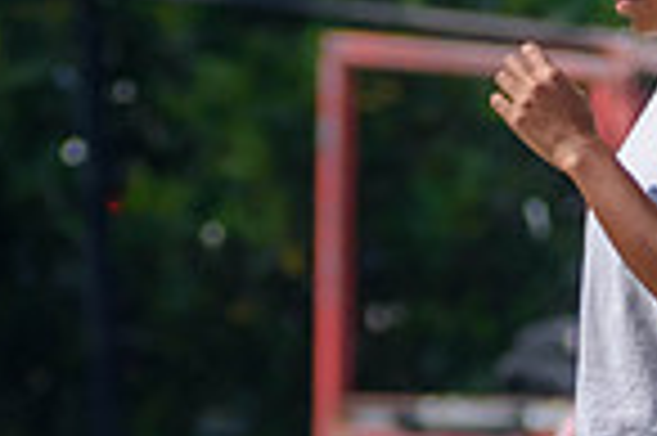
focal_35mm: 1653
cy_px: 533
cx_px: 306
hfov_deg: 1.2
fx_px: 30133
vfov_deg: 0.8
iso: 400
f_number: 6.3
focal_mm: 270
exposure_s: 1/1600
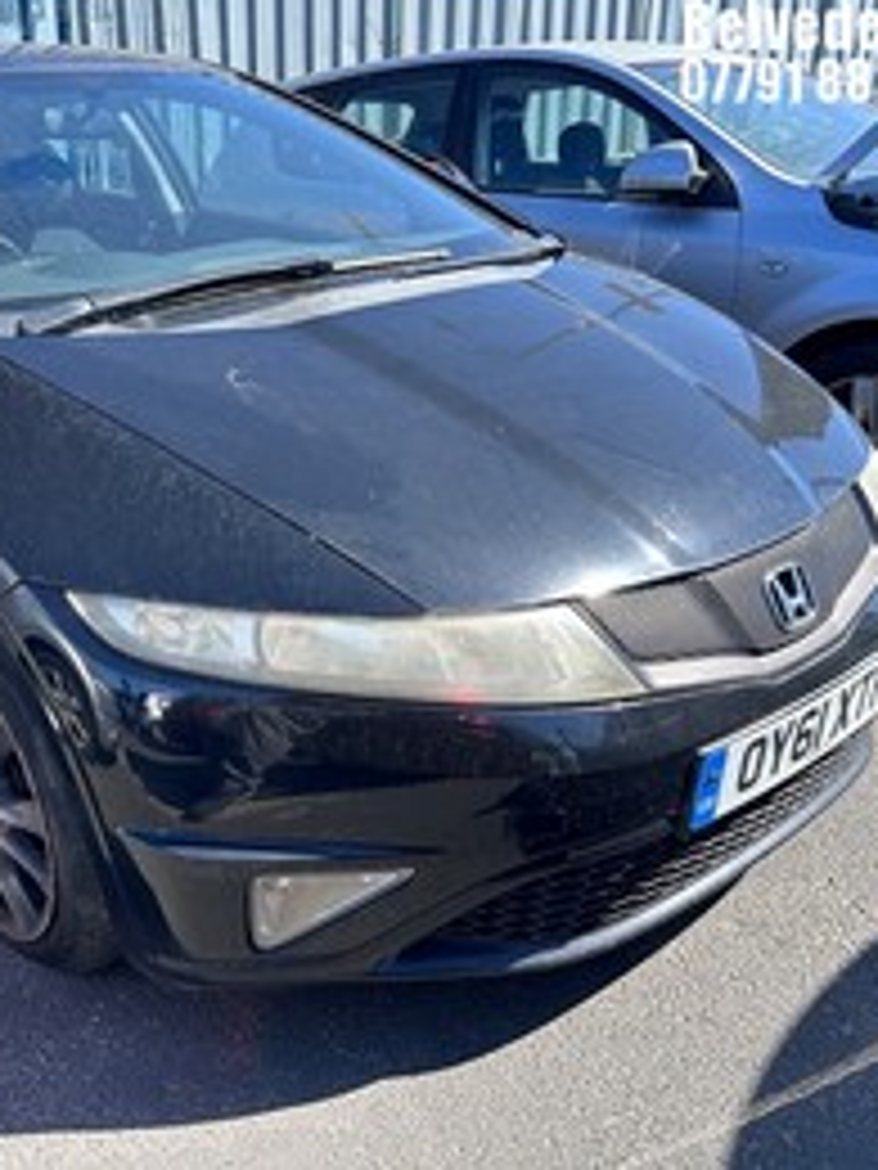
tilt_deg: -18.5
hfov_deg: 39.6
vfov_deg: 52.6
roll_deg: +1.2
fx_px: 1184
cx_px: 216
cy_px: 585
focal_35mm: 35
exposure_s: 1/957
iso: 50
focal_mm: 5.7
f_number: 1.5
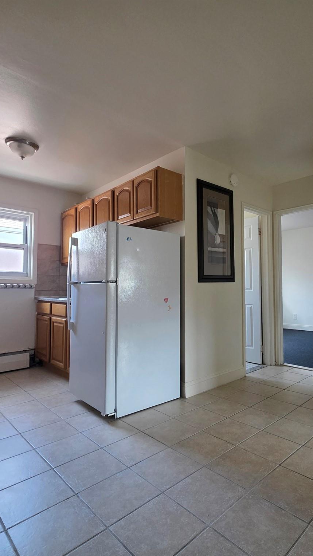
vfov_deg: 89.6
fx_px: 280
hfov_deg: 57.7
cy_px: 278
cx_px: 193
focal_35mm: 19
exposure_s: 1/60
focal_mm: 2.2
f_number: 1.9
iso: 400
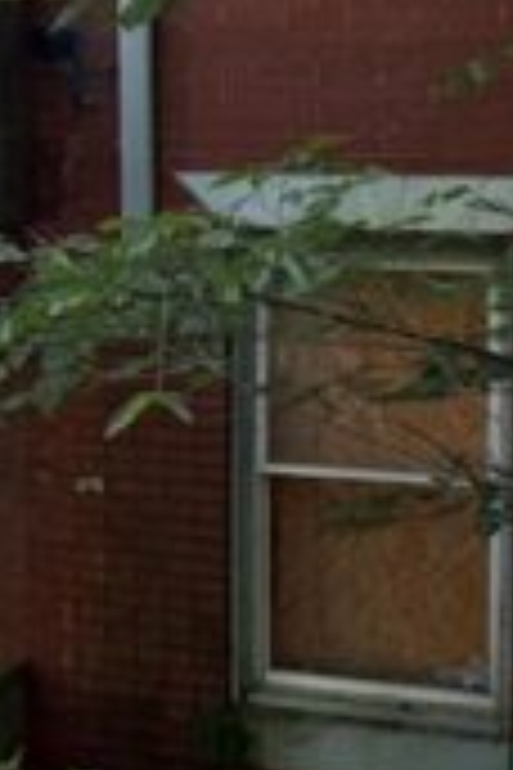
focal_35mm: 117
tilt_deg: -1.6
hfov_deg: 11.2
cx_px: -292
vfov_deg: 17.3
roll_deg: +0.8
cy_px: 122
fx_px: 2501
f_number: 1.78
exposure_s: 1/632
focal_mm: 6.76
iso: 80
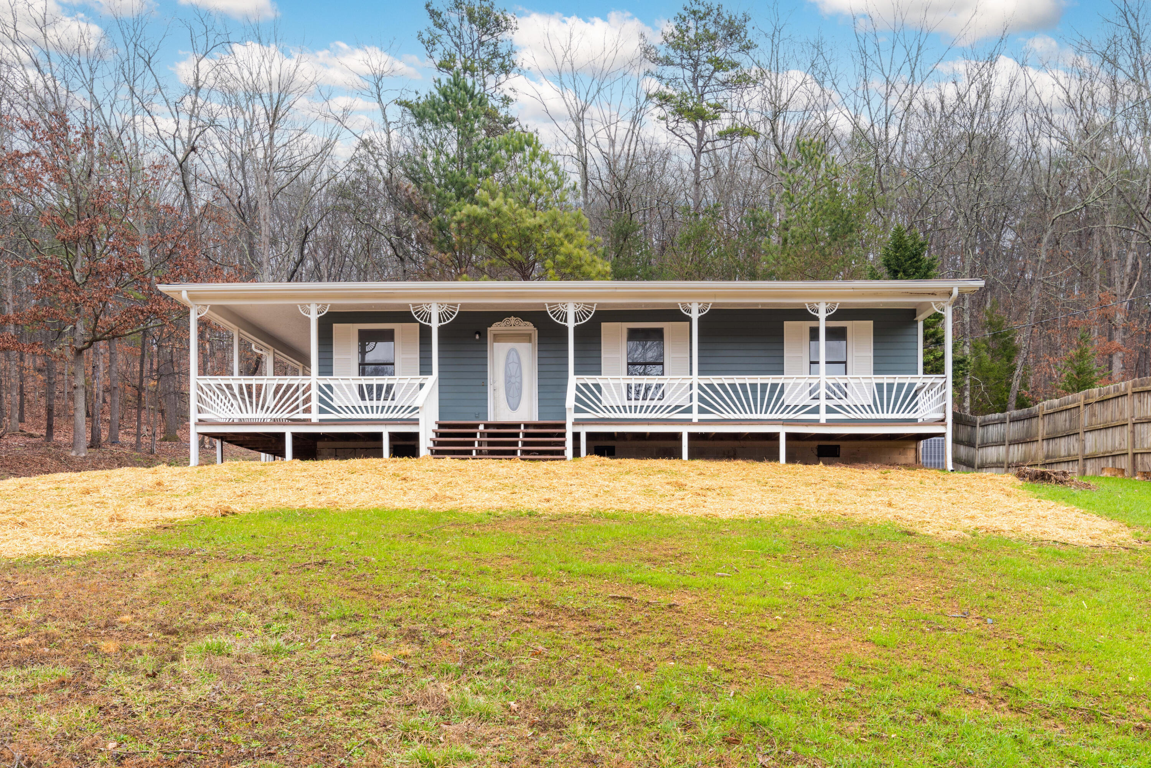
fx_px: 959
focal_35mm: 30
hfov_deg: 61.9
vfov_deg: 43.6
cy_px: 384
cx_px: 576
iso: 250
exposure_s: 1/30
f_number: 7.1
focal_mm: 30
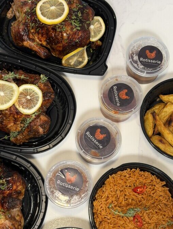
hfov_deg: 30.3
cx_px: 86
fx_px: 319
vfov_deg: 39.6
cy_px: 114
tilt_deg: -70.5
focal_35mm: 48
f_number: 1.78
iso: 200
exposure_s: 1/51
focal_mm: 6.76
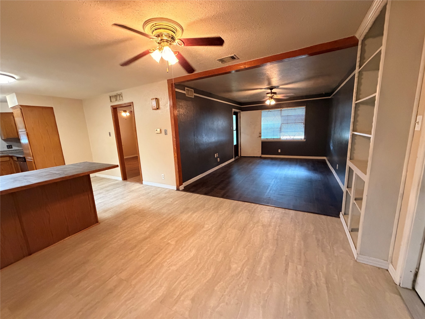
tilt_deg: -10.3
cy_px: 160
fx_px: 172
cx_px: 212
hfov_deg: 102.1
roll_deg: +3.5
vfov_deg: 85.7
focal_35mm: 14
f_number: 2.2
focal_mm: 2.22
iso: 800
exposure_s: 1/60
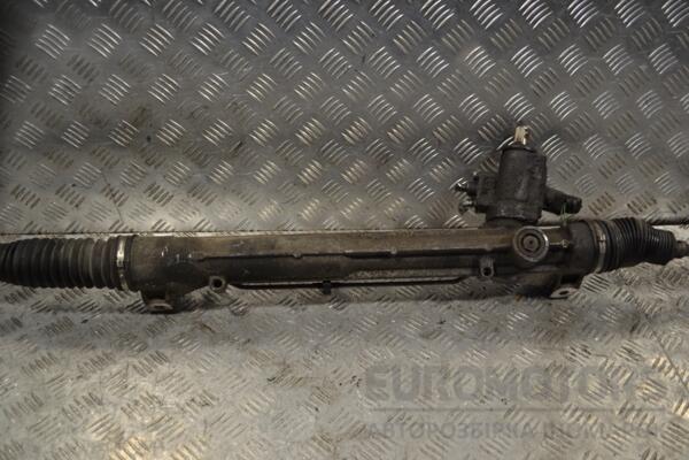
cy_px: 230
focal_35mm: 36
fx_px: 689
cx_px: 344
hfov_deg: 53.1
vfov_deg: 36.9
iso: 100
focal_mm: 24
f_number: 4
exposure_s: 1/50
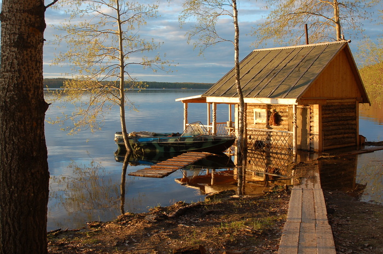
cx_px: 192
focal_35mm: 42
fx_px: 446
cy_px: 127
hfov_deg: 46.5
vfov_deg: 31.8
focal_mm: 28
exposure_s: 1/125
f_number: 5.6
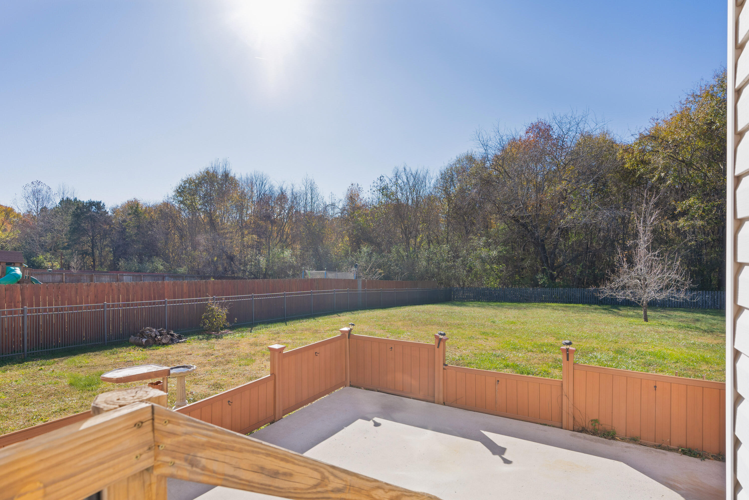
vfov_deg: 64.6
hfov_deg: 86.9
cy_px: 250
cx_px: 374
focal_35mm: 19
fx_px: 395
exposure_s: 1/400
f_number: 7.1
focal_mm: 19
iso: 320
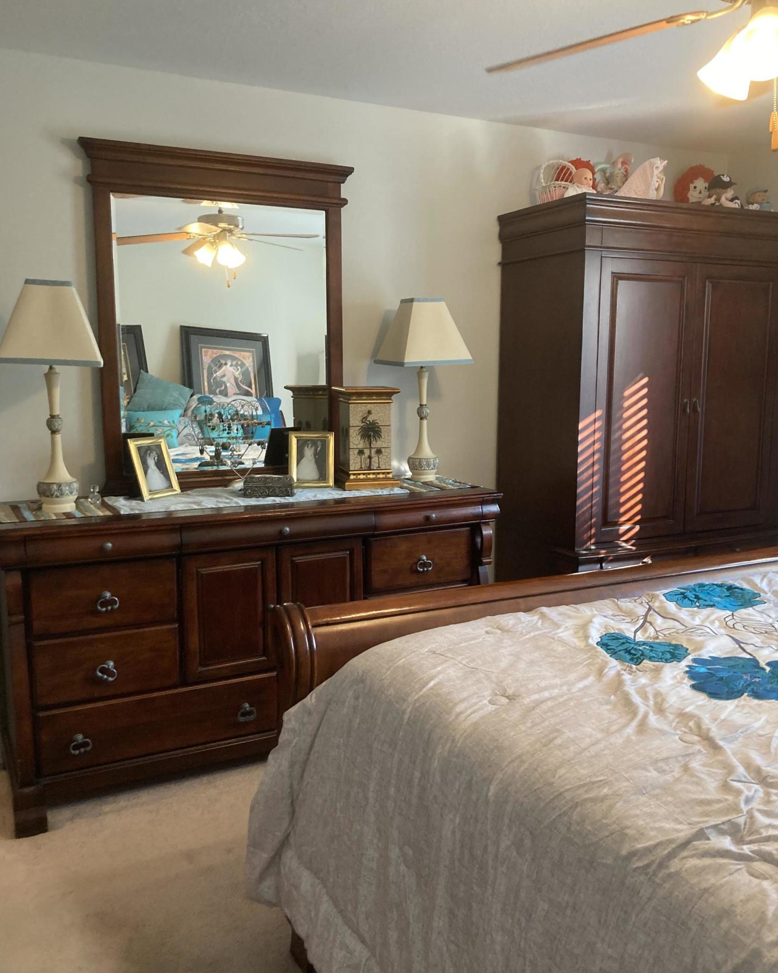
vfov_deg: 58.8
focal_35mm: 30
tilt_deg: -8.3
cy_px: 496
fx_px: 863
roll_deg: -0.3
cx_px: 385
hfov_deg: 48.5
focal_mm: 3.99
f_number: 1.8
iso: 160
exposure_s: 1/60
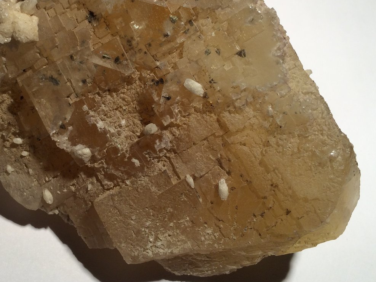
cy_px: 77
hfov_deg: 39.9
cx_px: 122
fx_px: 510
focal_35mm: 47
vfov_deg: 30.4
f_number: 2.2
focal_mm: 4.15
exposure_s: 1/120
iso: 40
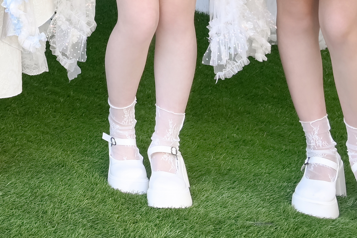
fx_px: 1041
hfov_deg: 17.3
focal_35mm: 105
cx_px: -196
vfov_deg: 11.4
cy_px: -276
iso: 320
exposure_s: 1/80
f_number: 6.3
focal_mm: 24
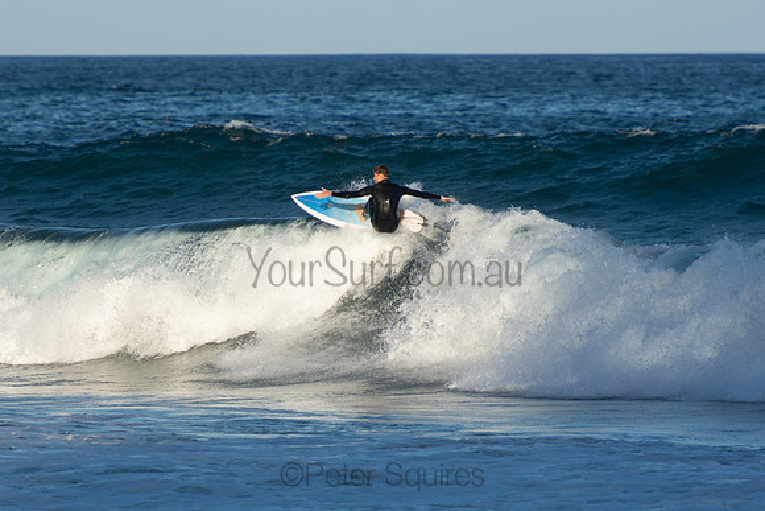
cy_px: 256
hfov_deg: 4.3
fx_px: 10202
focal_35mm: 480
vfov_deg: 2.9
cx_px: 382
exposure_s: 1/640
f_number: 5.6
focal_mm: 320
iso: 125
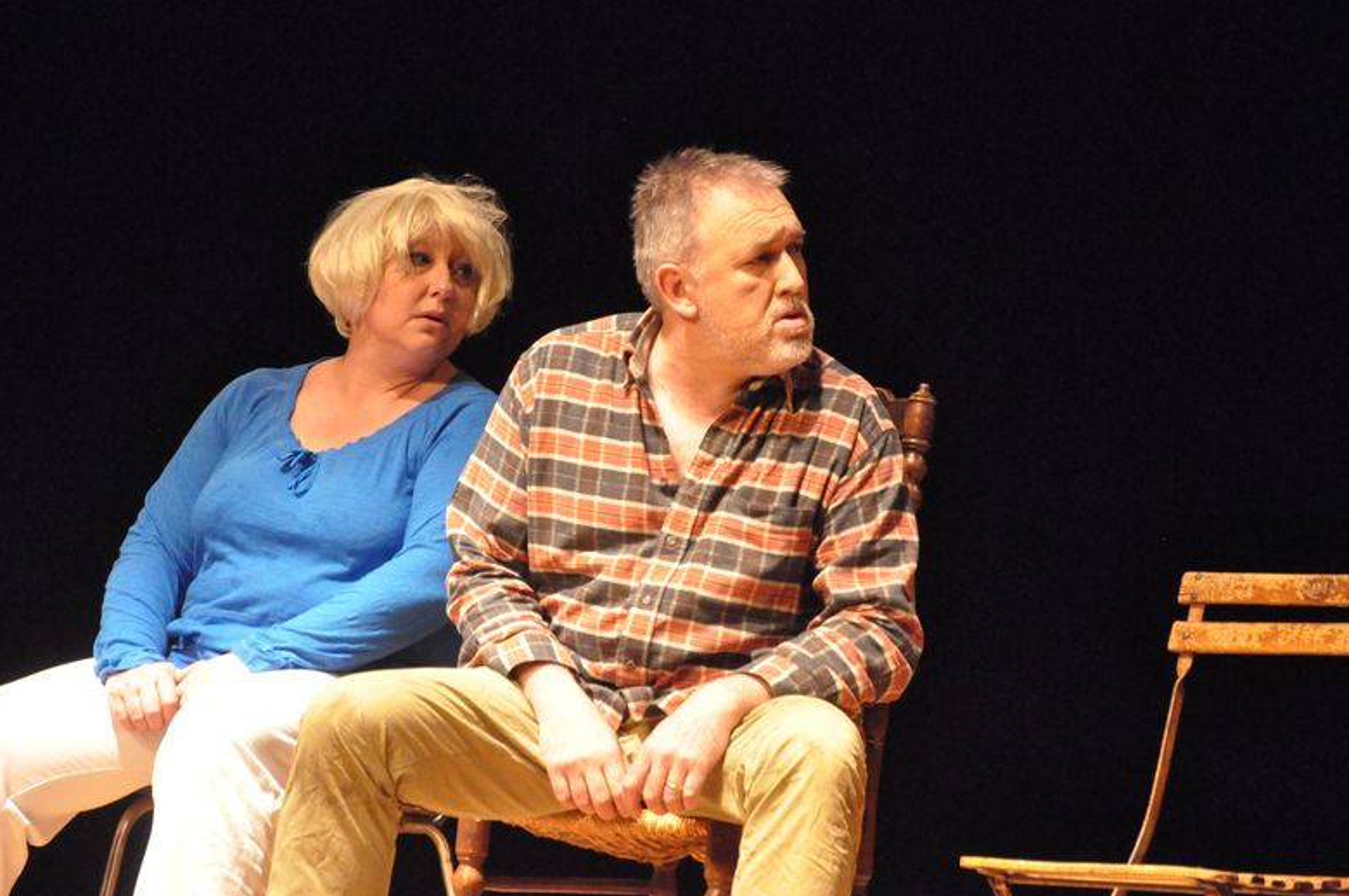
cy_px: 451
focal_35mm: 162
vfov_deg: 8.5
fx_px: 6045
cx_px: 659
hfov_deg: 12.7
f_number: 5.6
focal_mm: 105
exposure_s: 1/50
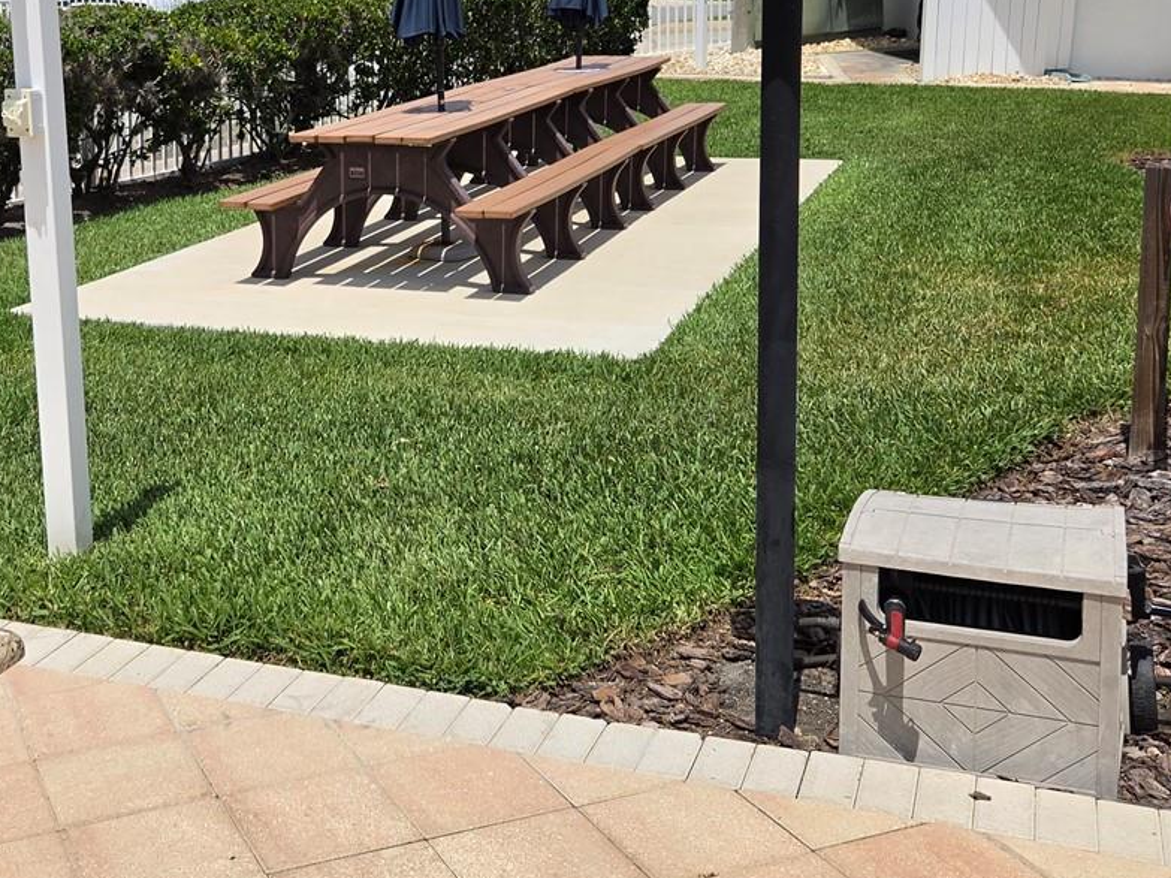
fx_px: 1590
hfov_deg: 39.7
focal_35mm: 47
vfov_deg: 30.5
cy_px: 242
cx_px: 348
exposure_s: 1/7734
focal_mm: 5.4
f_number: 1.8
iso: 64
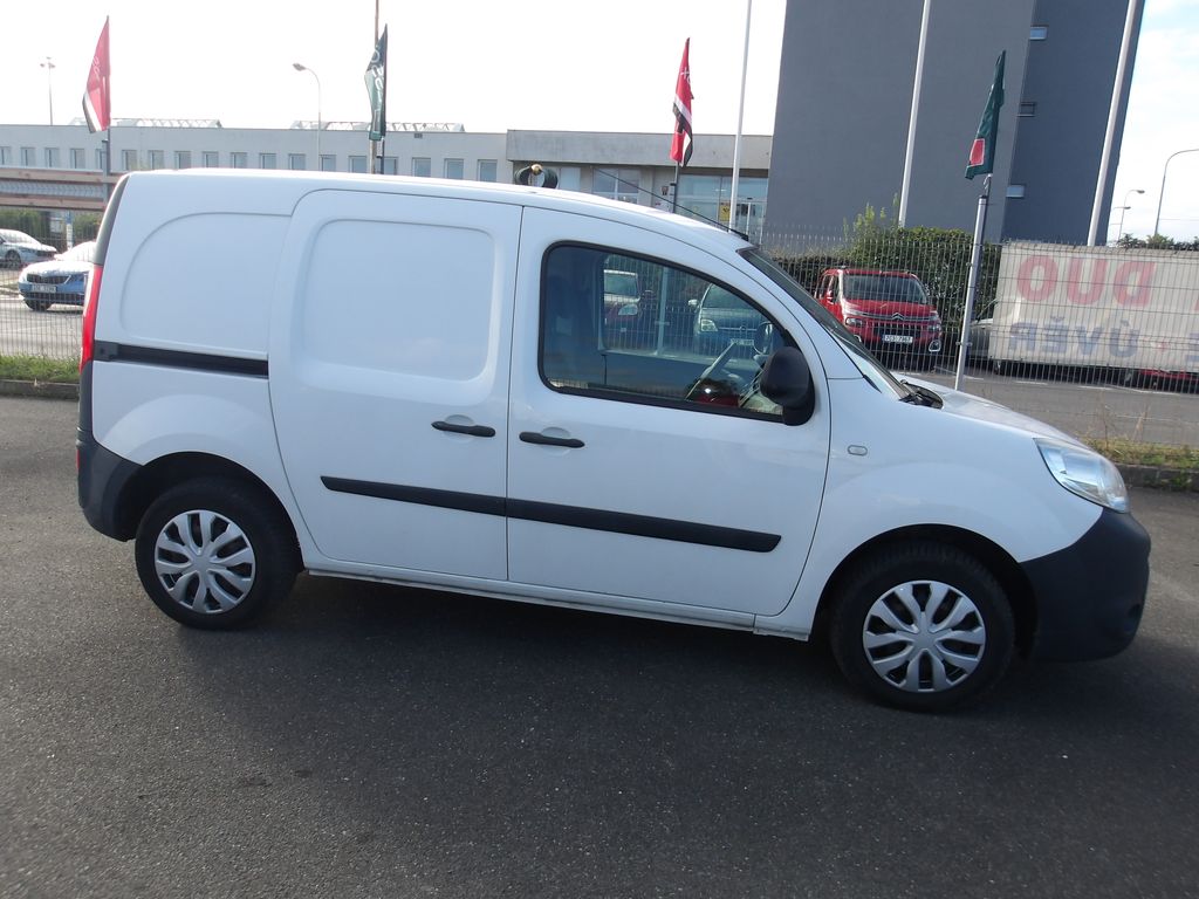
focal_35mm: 27
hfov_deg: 65.3
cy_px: 450
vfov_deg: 51.4
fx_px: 935
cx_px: 600
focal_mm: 4.9
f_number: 3
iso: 100
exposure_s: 1/536
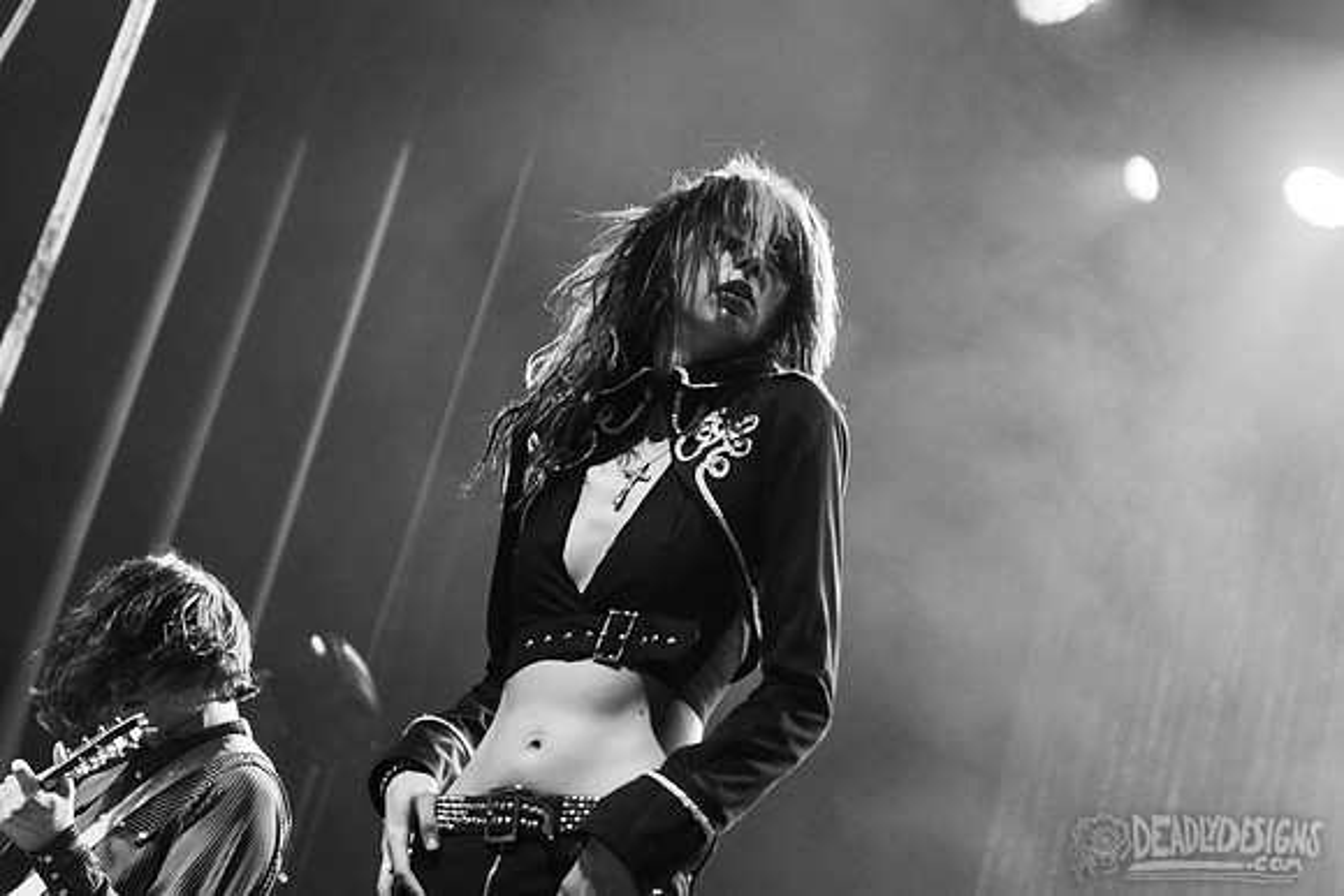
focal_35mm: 91
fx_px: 3416
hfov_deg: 22.2
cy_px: 393
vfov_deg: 15.0
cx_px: 873
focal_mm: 70
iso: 2500
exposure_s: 1/160
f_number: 3.2
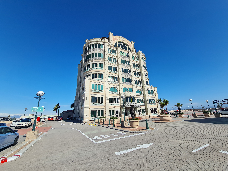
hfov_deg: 106.2
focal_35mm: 13
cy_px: 86
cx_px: 114
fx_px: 86
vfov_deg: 89.9
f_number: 2.2
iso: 50
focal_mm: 2.2
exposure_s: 1/2480
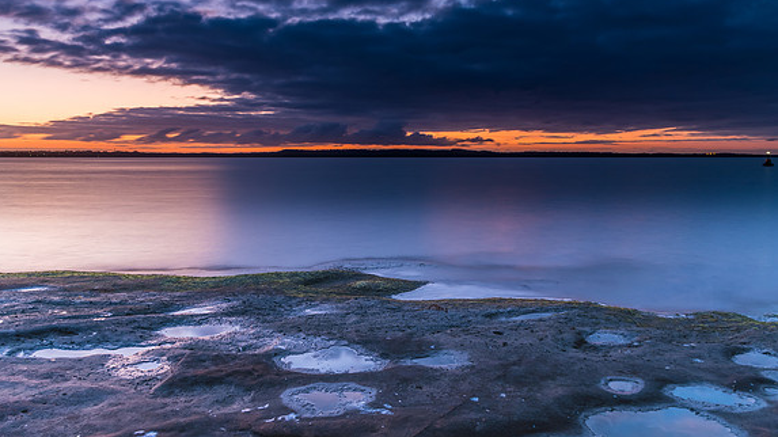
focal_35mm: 26
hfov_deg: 71.9
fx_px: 536
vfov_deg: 44.2
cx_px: 386
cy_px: 180
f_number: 8
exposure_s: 25
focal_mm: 16
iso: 100
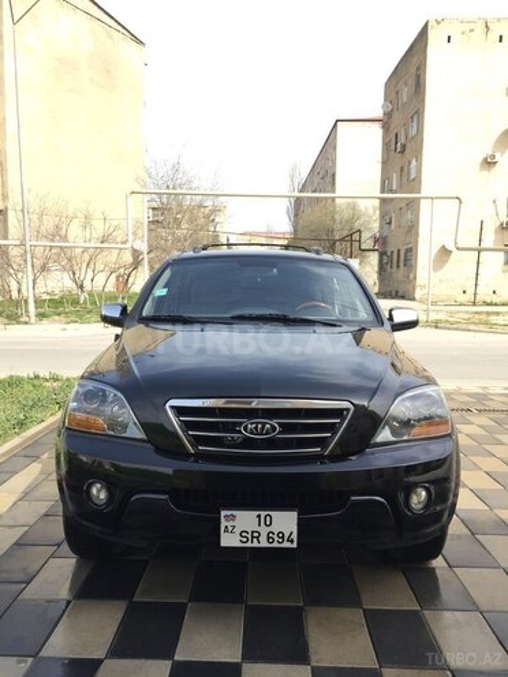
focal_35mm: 29
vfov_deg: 61.7
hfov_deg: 48.2
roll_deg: -0.4
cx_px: 254
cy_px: 338
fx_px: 567
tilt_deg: -5.7
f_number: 2.2
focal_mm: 4.15
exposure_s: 1/719
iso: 32
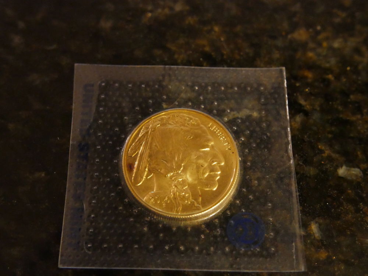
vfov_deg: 32.9
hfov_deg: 42.9
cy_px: 138
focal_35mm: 44
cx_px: 184
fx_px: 468
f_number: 4.5
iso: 6400
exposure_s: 1/40
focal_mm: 22
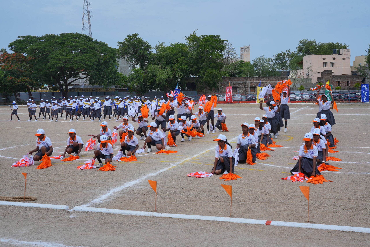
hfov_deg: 45.4
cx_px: 185
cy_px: 124
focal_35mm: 43
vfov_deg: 31.2
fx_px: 442
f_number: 14
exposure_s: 1/250
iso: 160
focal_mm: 43
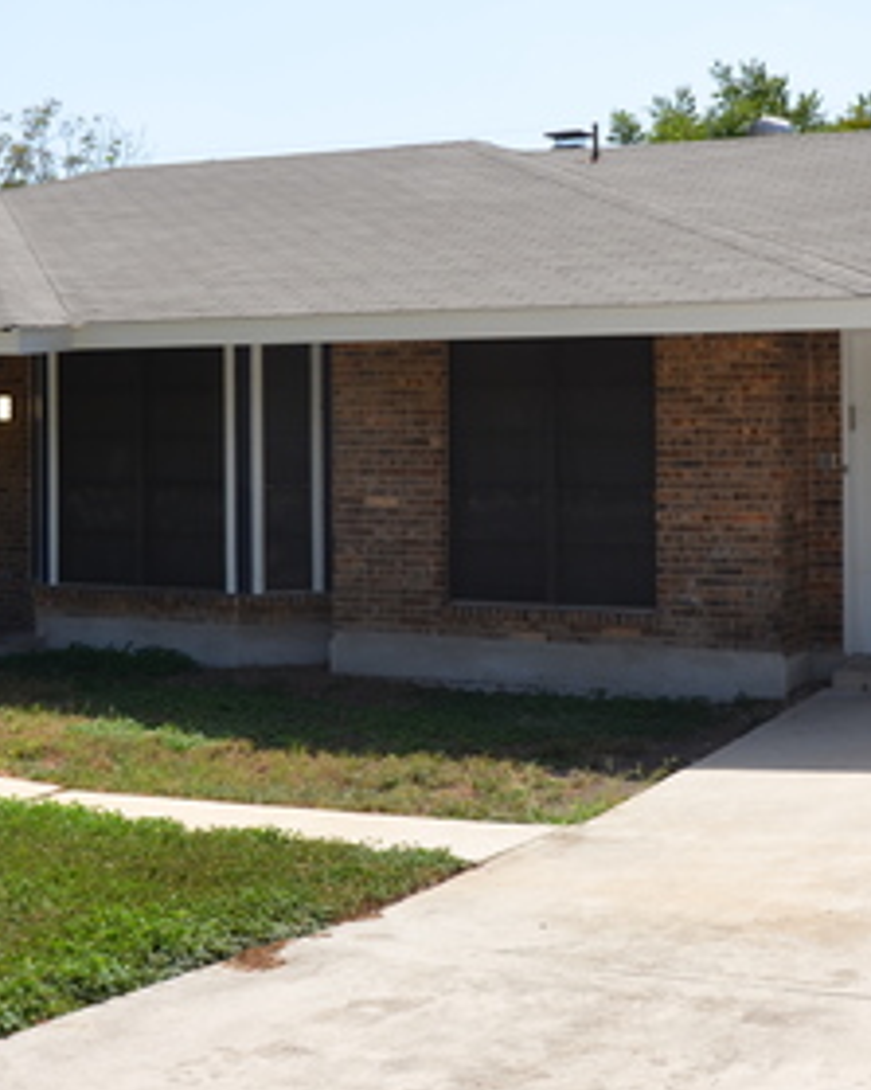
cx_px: 504
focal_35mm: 58
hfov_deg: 26.2
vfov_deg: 32.0
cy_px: 309
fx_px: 1870
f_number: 7.1
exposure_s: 1/250
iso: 100
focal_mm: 18
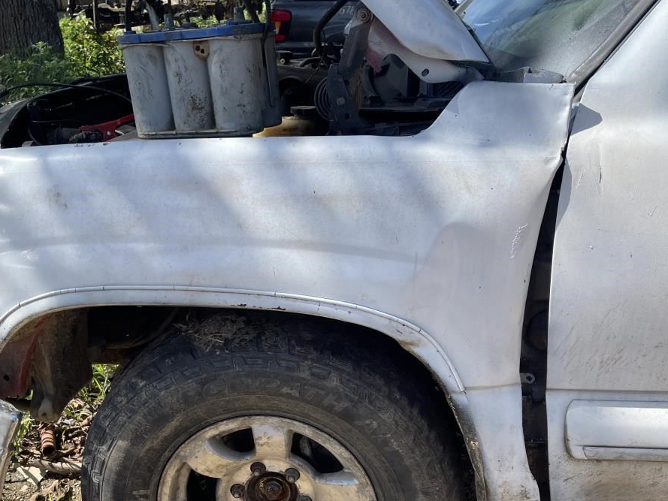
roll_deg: +0.1
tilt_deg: -23.7
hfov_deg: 51.3
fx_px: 695
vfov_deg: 39.1
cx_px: 310
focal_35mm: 36
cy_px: 342
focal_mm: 5.1
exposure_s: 1/2123
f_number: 1.6
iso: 32
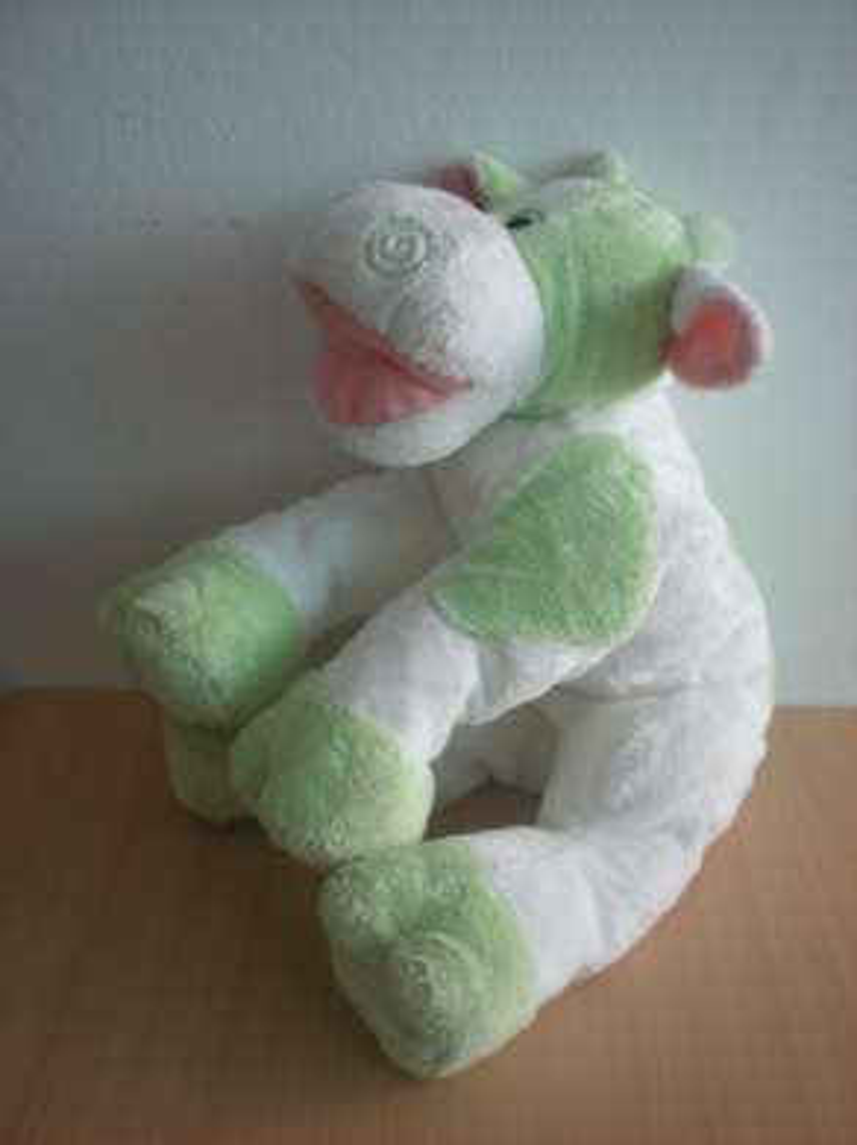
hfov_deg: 37.7
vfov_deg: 49.0
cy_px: 572
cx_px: 428
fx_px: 1256
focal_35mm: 38
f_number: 3.1
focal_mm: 6.3
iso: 77
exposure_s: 1/60
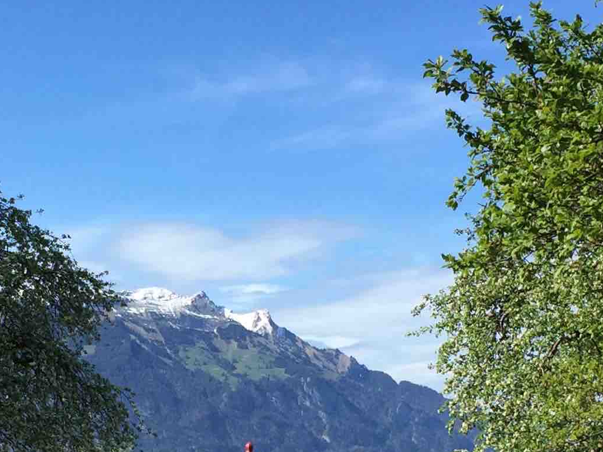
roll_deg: -1.1
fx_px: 1603
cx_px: 186
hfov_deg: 21.2
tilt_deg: +2.9
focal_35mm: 92
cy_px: 331
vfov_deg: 16.0
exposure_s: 1/1582
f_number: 2.2
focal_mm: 4.15
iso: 32
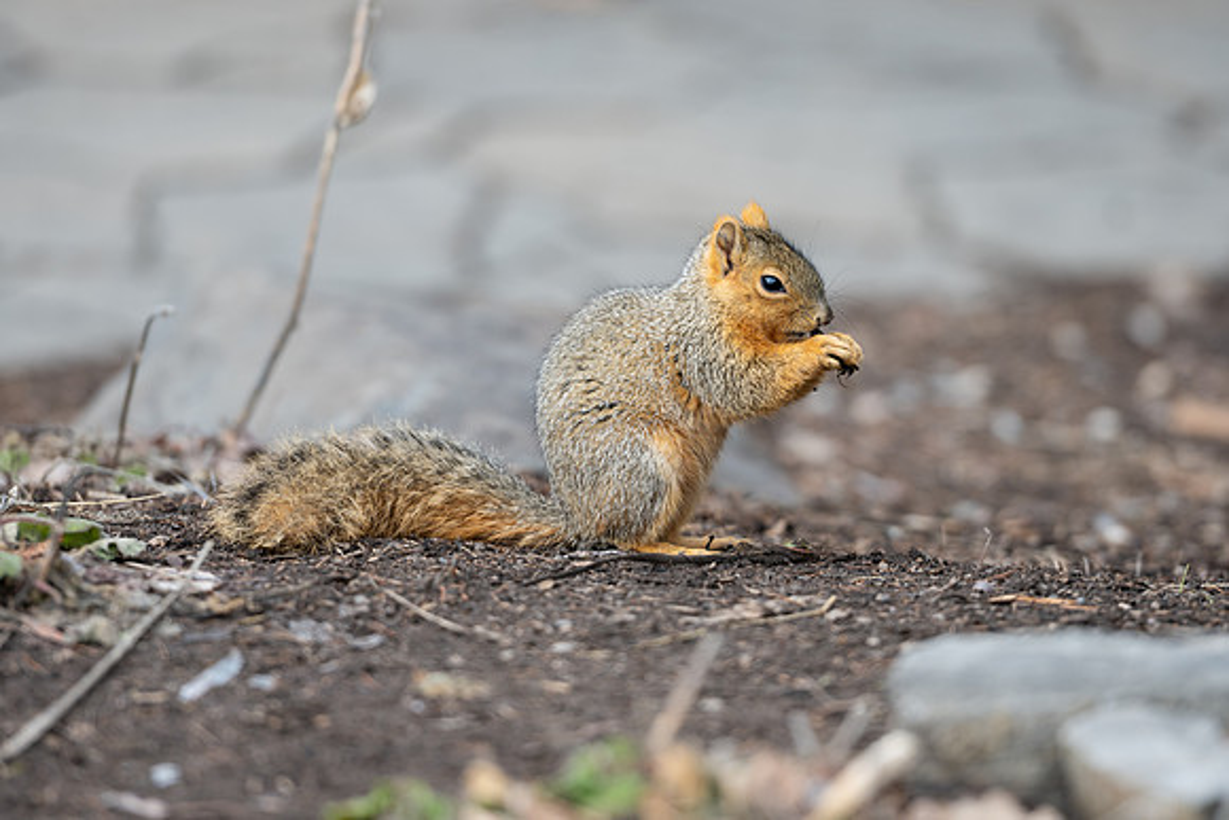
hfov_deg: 8.1
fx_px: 8725
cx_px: 635
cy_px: 406
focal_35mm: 256
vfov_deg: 5.4
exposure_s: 1/320
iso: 64
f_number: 2.8
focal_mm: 200
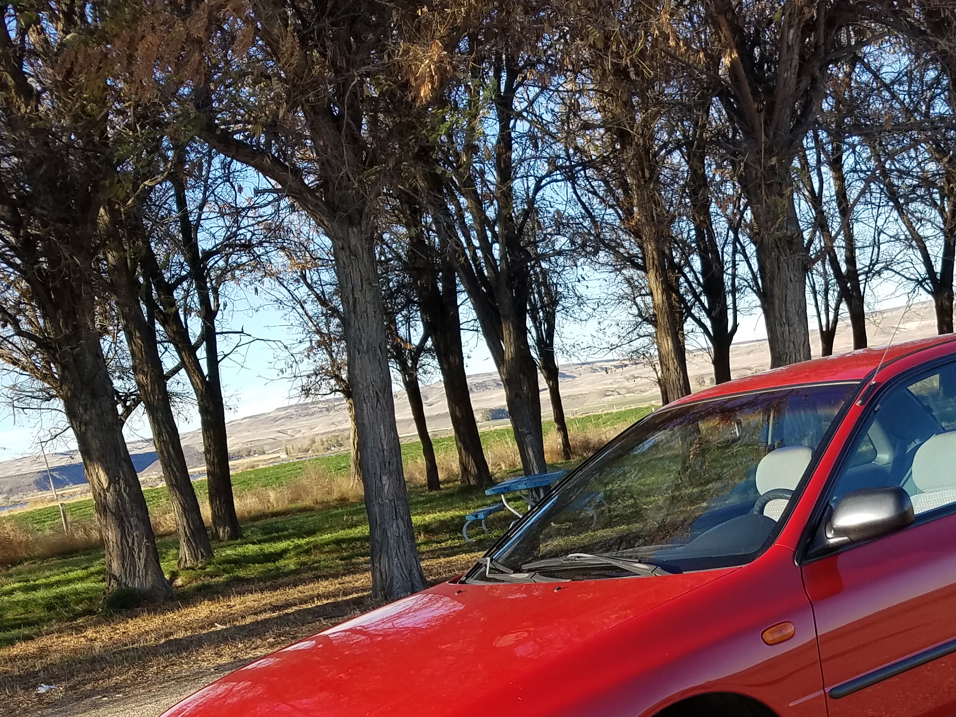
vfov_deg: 27.0
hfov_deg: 35.1
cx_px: 822
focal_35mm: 52
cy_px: 655
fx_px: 1436
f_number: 1.7
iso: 50
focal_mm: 4.2
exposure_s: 1/844
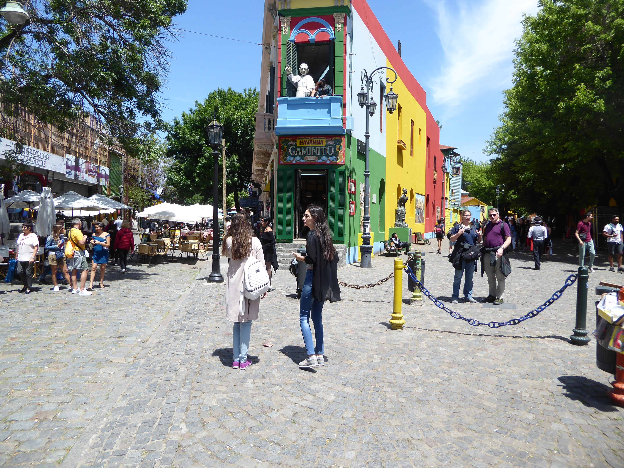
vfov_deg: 54.9
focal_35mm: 25
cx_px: 312
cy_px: 234
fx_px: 451
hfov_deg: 69.4
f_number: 3.3
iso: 80
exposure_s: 1/640
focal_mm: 4.3
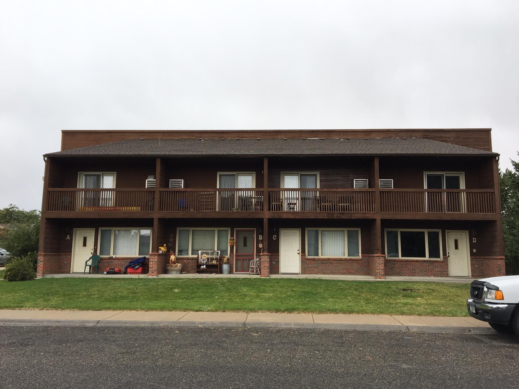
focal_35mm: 29
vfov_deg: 48.2
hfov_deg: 61.7
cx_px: 260
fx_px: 435
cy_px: 194
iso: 25
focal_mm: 4.15
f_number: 2.2
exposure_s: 1/254
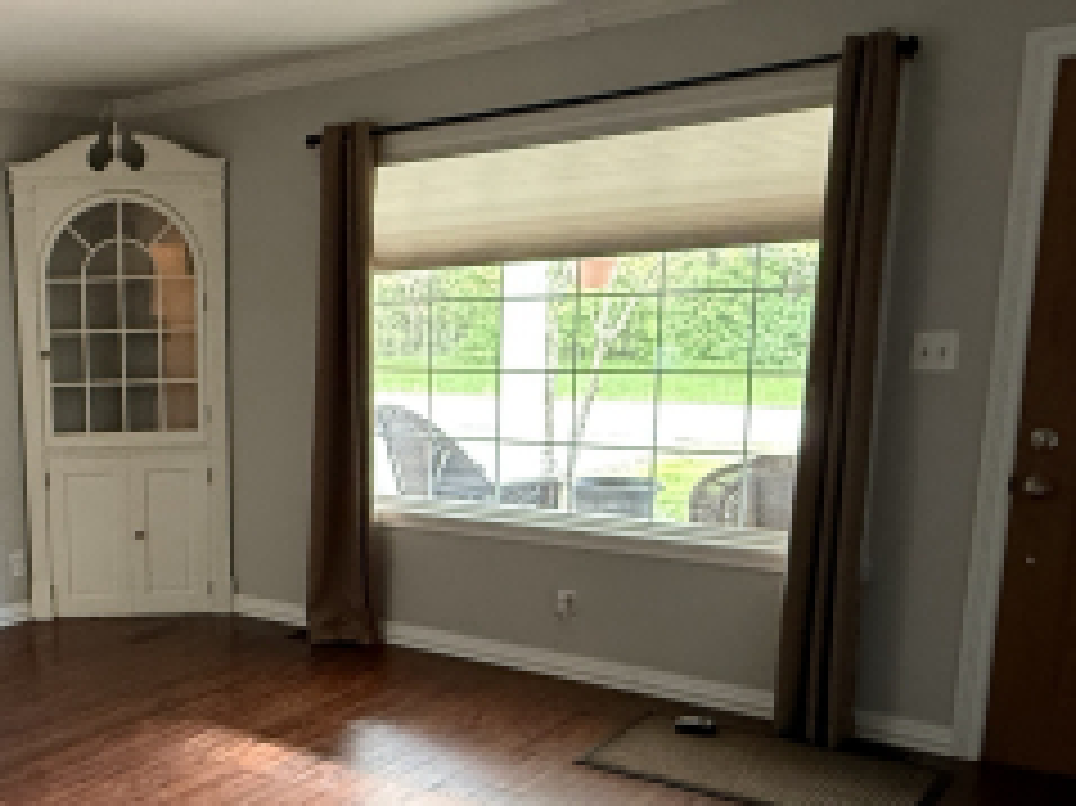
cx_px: 142
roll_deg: +1.1
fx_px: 1212
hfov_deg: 44.3
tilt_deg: -10.8
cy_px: 554
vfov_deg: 36.3
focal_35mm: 39
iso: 640
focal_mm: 2.22
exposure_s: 1/60
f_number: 2.2
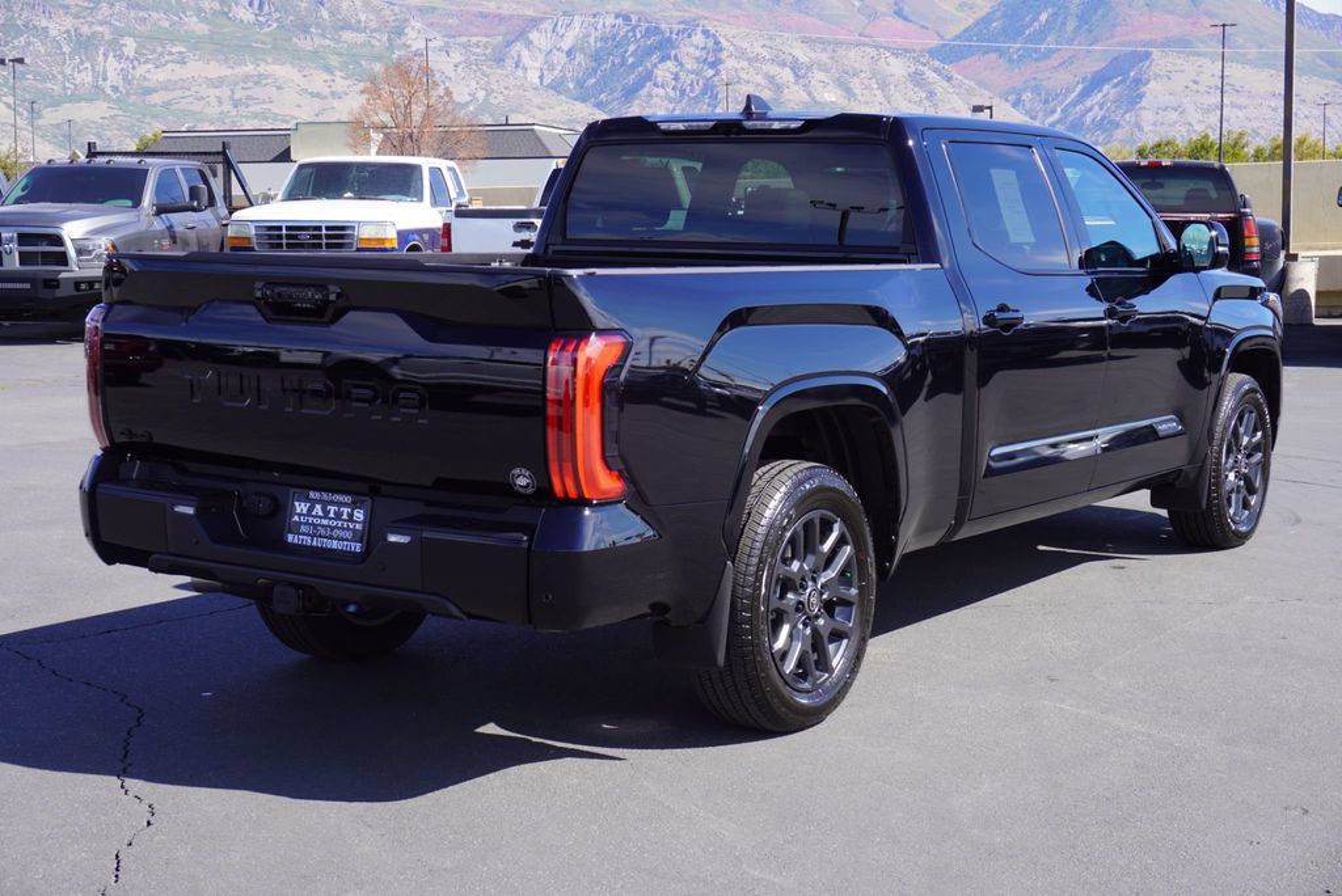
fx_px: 2070
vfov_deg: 24.4
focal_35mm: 56
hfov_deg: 35.9
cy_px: 448
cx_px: 671
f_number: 9
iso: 100
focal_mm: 37
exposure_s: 1/100
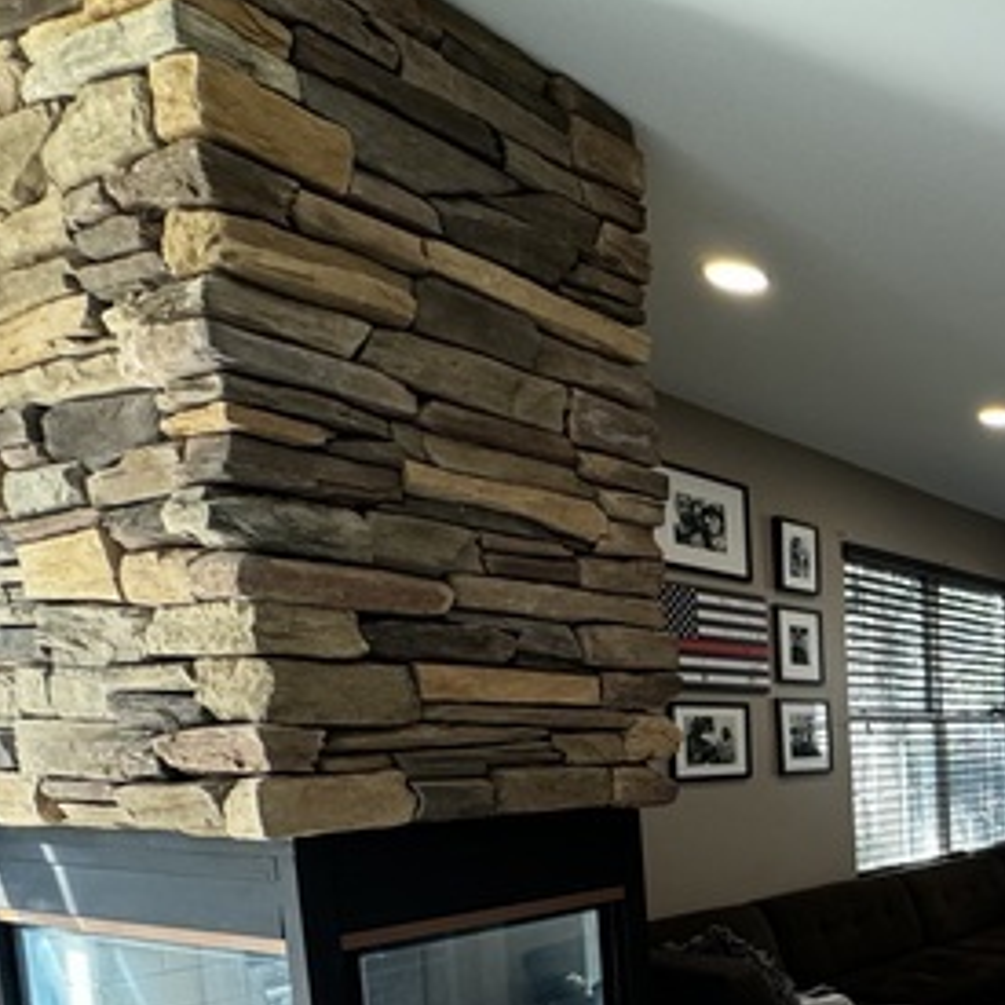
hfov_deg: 39.4
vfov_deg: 50.2
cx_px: 1201
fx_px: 985
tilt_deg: -5.0
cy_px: 830
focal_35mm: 30
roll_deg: +0.4
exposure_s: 1/120
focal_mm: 2.22
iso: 200
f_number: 2.2
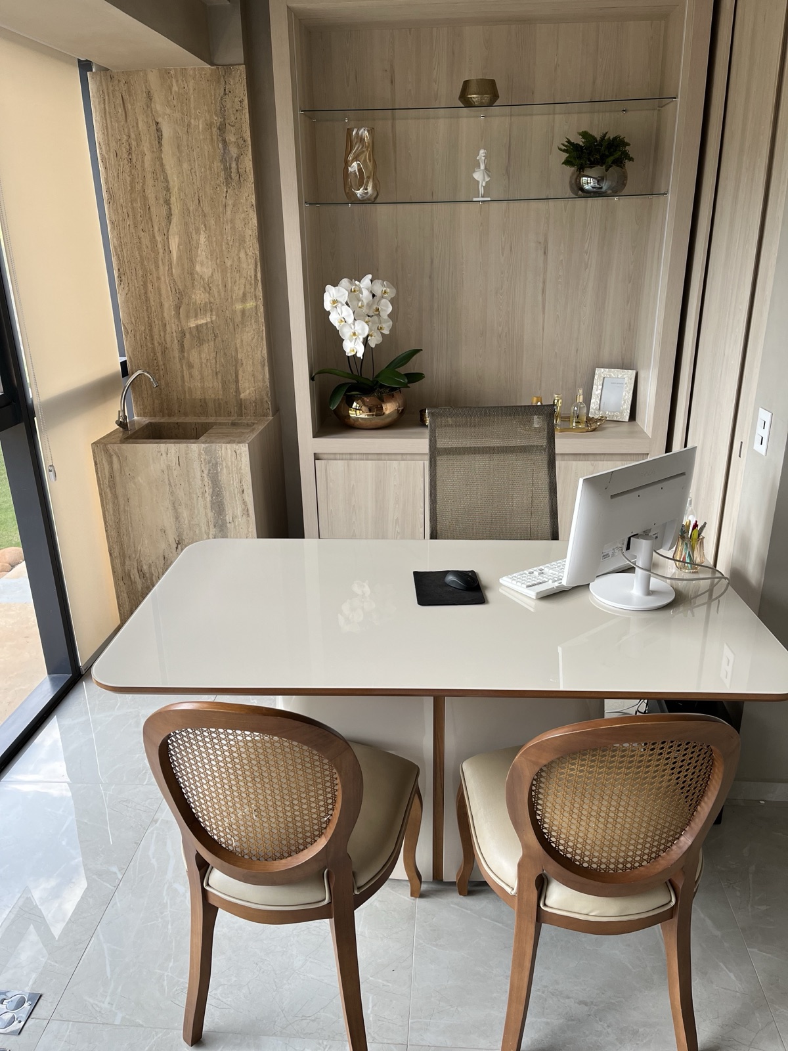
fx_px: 789
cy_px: 526
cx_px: 394
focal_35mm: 26
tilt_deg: -20.6
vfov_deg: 67.3
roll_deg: +1.8
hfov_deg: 53.1
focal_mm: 5.1
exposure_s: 1/121
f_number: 1.6
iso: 64
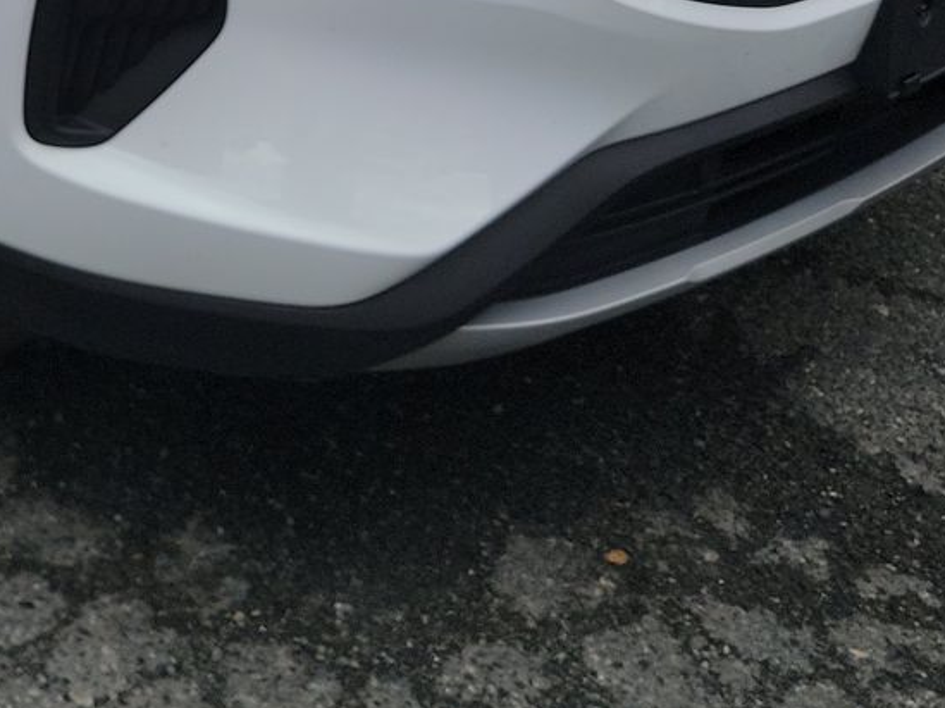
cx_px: 157
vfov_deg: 18.9
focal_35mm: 70
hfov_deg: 27.1
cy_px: -303
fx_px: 1910
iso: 50
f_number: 1.8
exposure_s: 1/316
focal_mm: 6.7
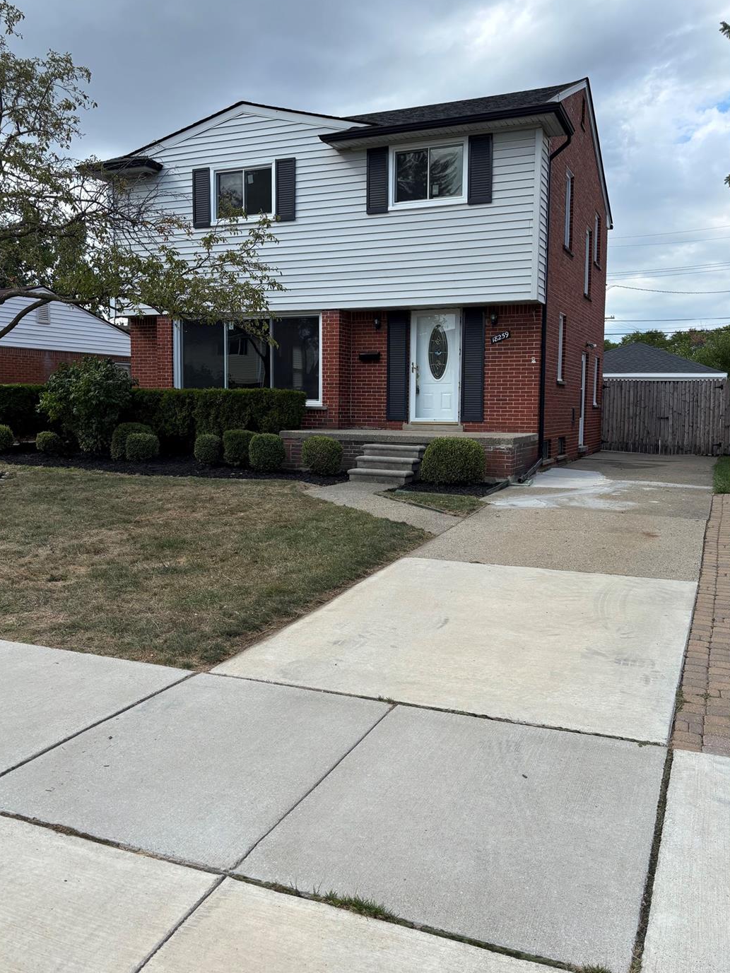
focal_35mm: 29
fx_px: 815
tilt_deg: -5.5
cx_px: 378
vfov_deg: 61.6
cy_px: 464
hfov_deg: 48.2
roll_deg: -2.6
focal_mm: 5.96
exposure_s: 1/1949
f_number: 1.6
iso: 50
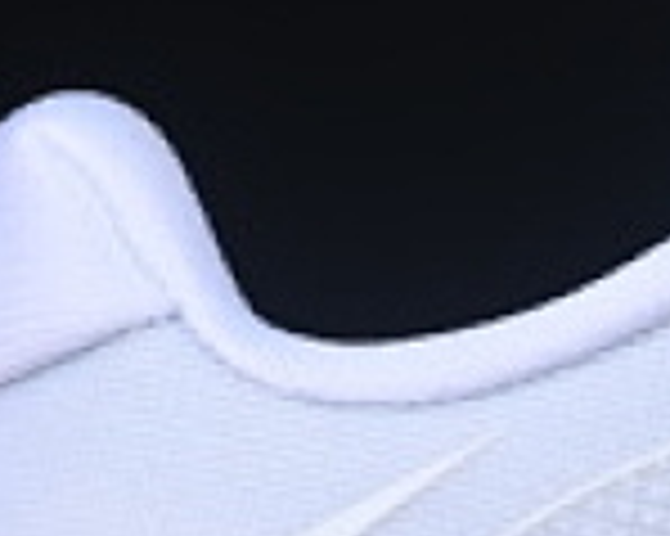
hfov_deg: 3.8
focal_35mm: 511
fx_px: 10126
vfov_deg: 3.0
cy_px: 617
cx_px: 1241
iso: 160
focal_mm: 50
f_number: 8
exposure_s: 1/125
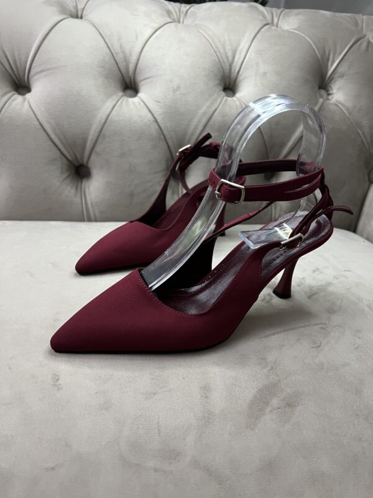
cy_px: 249
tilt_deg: -26.5
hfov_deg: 53.1
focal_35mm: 26
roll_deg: -2.5
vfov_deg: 67.3
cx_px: 186
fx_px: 374
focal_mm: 5.7
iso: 400
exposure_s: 1/50
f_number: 1.5
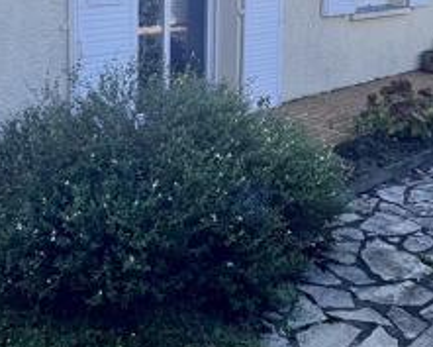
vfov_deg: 31.3
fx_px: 590
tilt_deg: -7.7
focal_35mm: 46
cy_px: 35
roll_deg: -1.0
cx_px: 198
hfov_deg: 40.3
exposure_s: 1/641
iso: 32
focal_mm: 1.57
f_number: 1.8
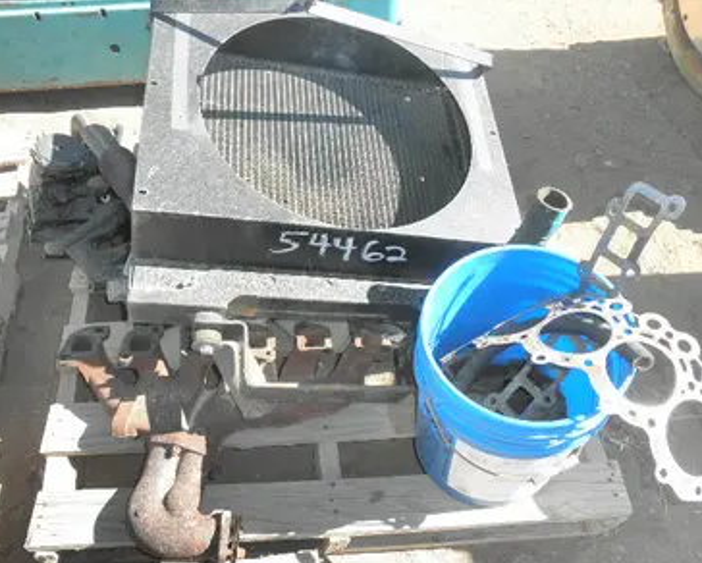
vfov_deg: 48.6
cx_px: 349
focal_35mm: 30
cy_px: 285
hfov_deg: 58.7
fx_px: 624
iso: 64
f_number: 3
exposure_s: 1/250
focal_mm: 5
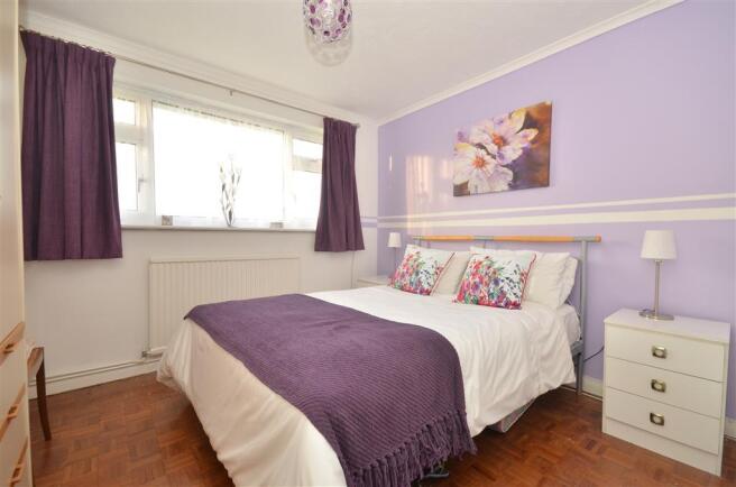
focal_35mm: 15
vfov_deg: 77.0
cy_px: 244
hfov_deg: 100.5
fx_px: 306
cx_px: 368
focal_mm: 10
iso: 640
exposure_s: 1/15
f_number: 9
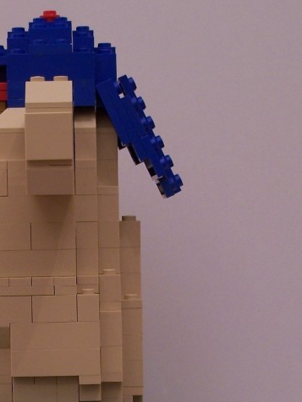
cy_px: 418
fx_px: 1675
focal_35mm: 144
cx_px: 38
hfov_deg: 10.3
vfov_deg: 13.5
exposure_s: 1/3
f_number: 3.2
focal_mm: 11.1
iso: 80
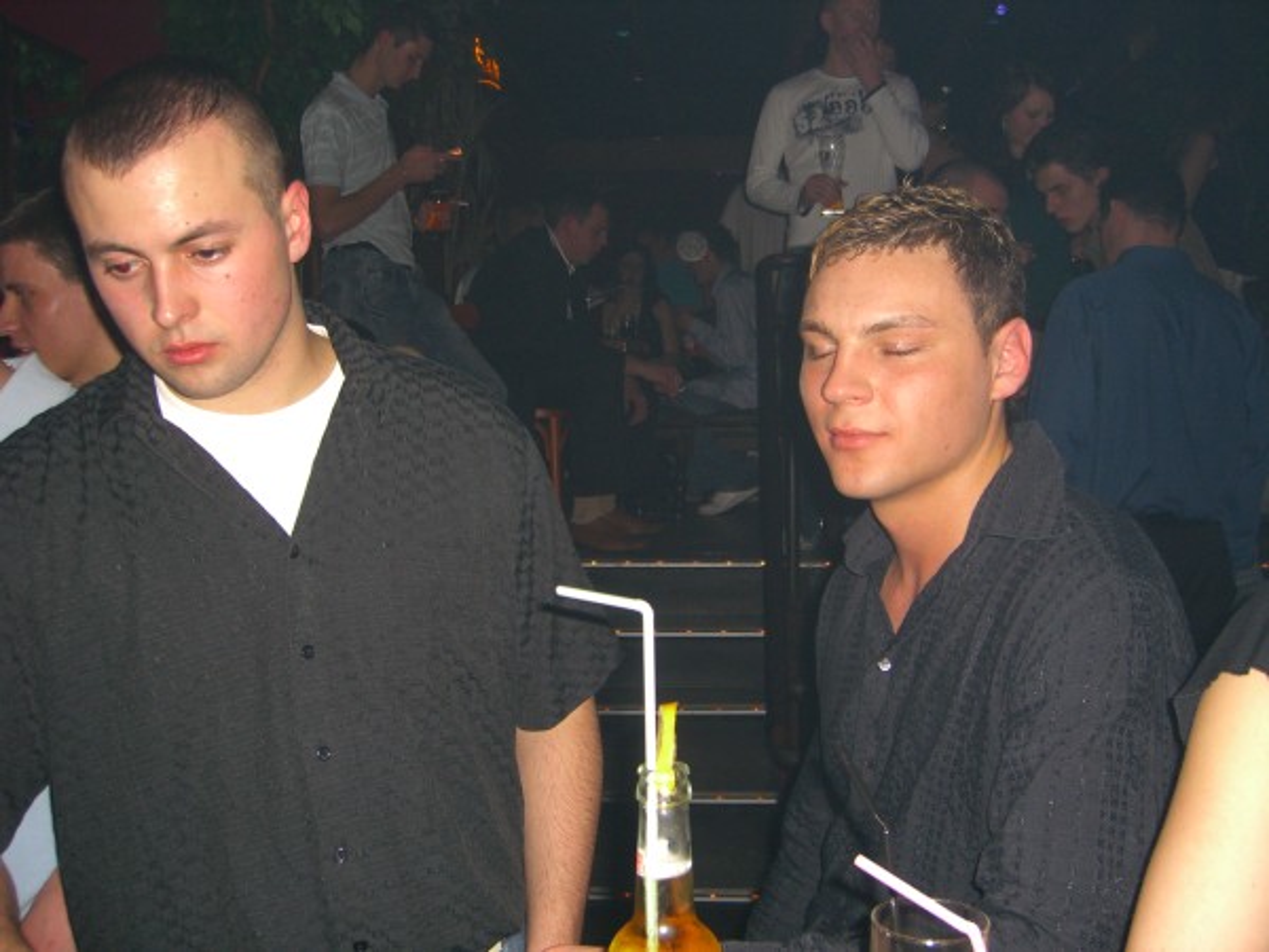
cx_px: 634
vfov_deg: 37.7
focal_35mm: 38
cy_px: 476
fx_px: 1393
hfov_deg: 49.0
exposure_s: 1/60
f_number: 2.8
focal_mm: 7.9
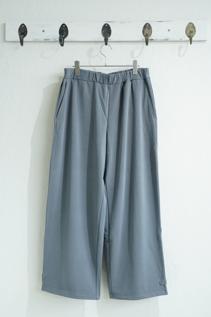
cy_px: 158
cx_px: 106
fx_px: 439
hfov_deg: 27.0
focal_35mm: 50
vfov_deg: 39.6
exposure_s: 1/30
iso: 1250
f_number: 5.6
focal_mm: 50
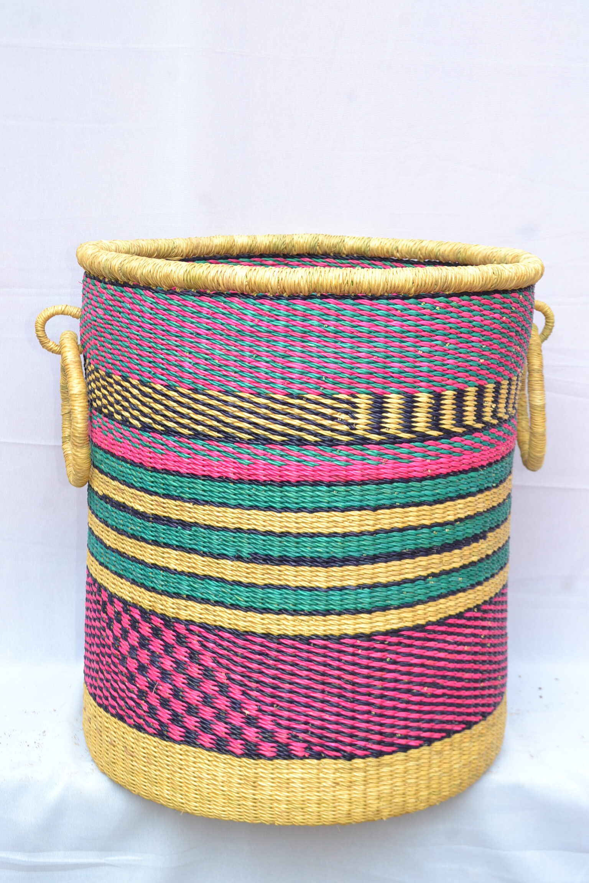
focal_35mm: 52
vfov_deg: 37.9
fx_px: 1288
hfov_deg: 25.8
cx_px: 294
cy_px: 442
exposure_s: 1/60
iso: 100
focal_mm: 35
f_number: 5.6
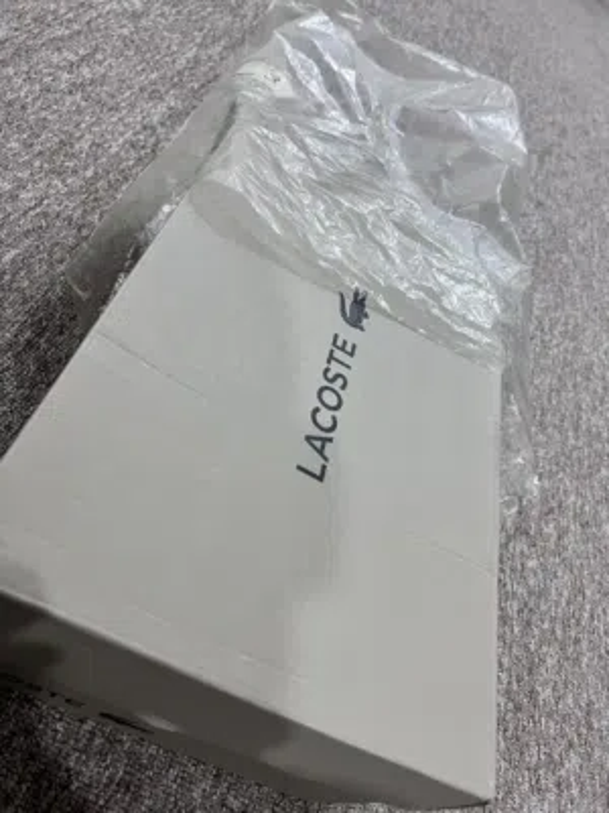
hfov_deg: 53.1
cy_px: 406
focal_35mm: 26
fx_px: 610
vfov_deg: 67.3
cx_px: 304
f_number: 1.5
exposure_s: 1/60
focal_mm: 5.7
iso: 200
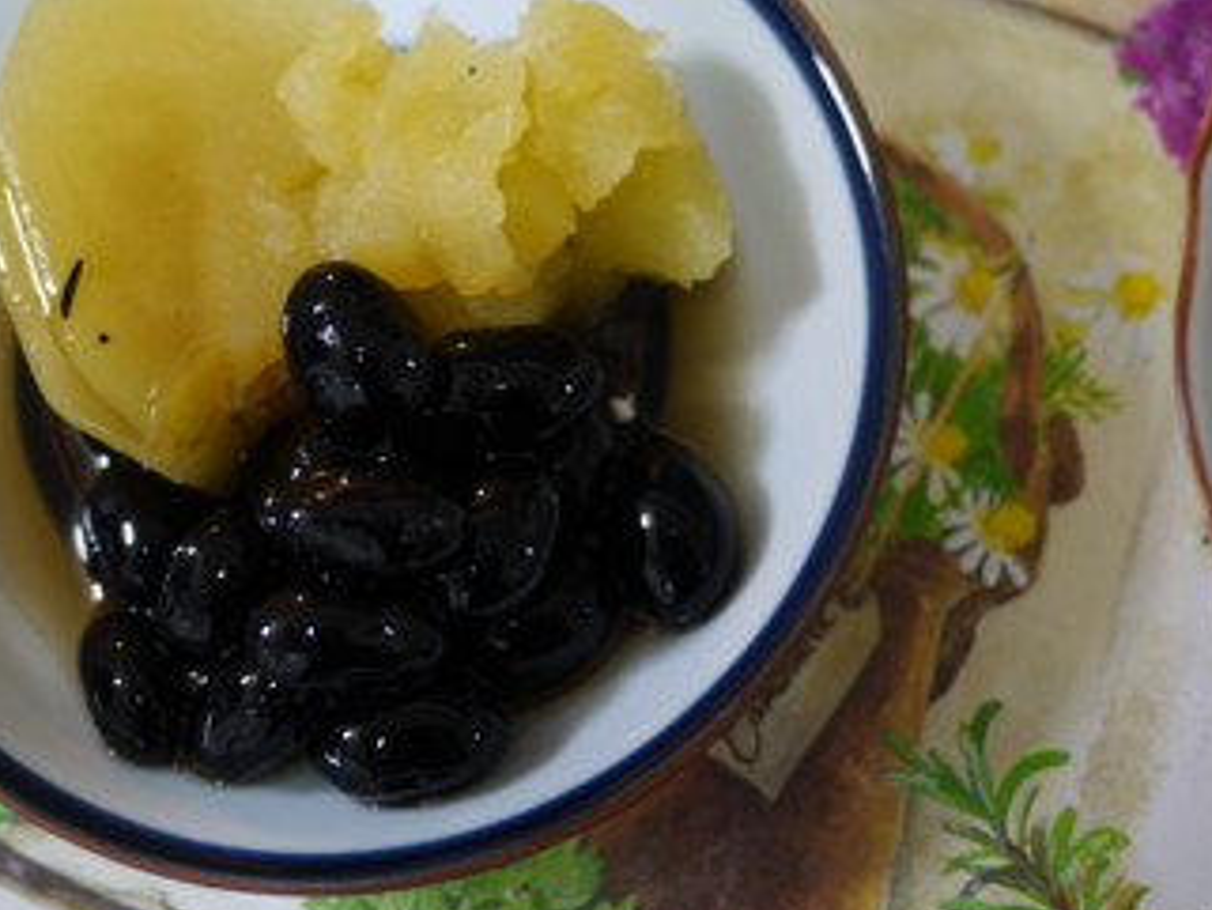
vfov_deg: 26.1
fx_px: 1961
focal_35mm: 56
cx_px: 385
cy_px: 393
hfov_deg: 34.0
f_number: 1.7
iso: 160
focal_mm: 20
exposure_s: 1/30
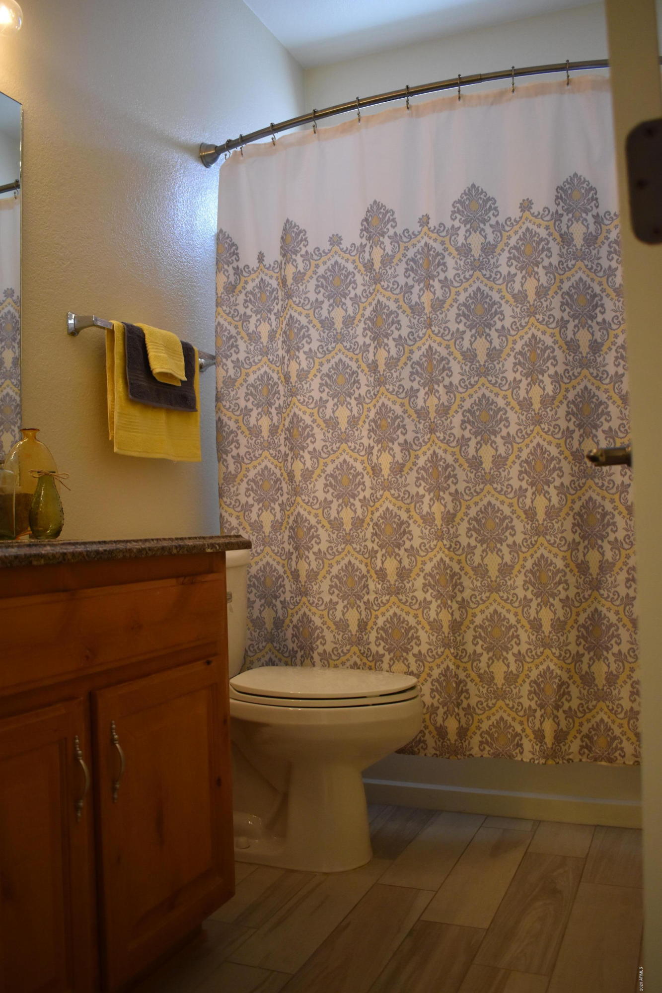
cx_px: 331
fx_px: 828
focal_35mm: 30
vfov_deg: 61.9
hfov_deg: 43.6
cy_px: 496
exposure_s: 1/125
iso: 1400
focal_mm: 20
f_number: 3.8
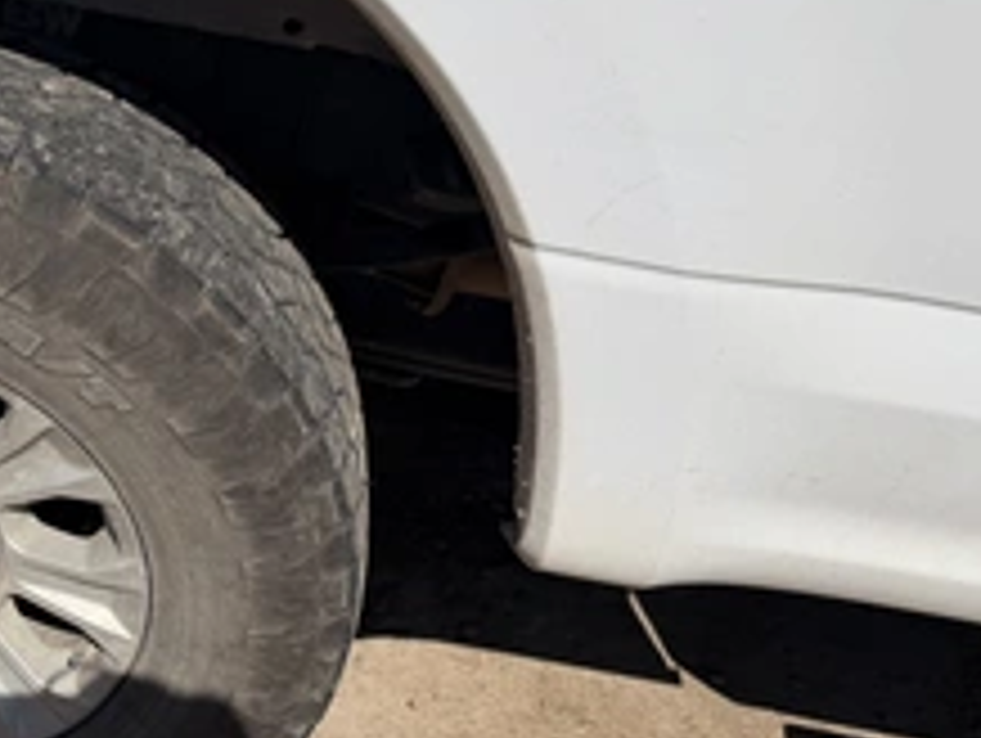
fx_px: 1248
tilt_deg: -36.7
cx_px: 117
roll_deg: -12.7
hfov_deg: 40.0
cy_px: 392
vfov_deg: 32.9
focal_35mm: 44
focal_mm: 6.76
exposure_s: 1/11905
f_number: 1.78
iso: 100
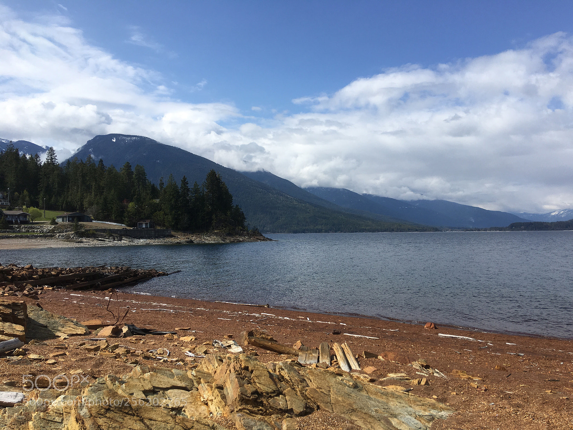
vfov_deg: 48.2
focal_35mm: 29
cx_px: 286
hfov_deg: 61.7
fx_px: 480
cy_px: 215
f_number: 2.2
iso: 25
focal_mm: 4.15
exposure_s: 1/2481
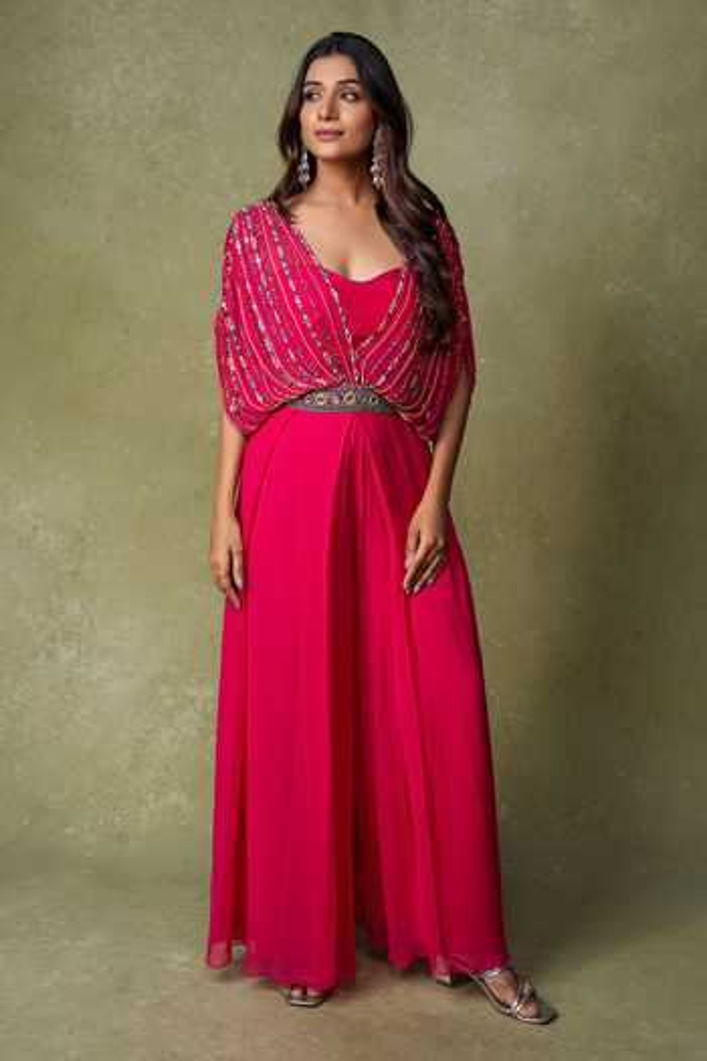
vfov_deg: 38.3
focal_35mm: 52
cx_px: 354
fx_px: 1529
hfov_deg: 26.0
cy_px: 530
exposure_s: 1/200
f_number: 7.1
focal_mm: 51.9
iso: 500
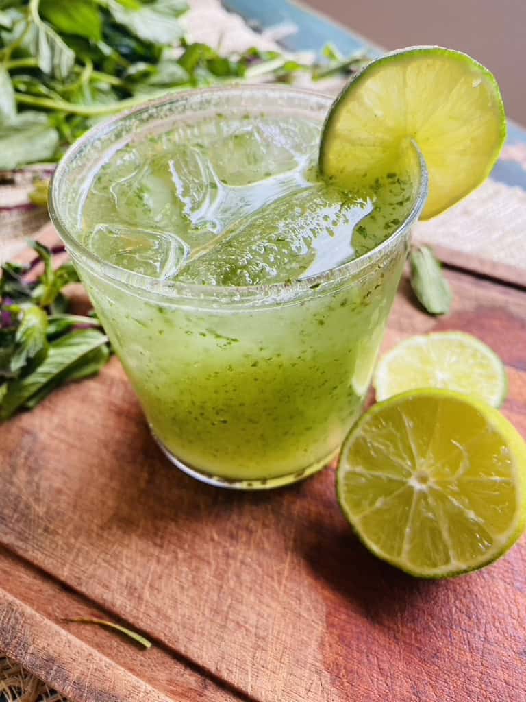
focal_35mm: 26
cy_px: 351
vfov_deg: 67.3
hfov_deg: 53.1
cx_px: 263
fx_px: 527
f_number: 1.8
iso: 40
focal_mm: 4.2
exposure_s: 1/121
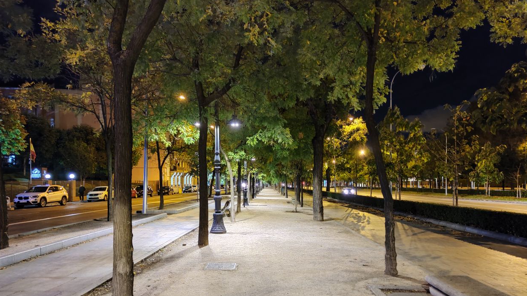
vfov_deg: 42.5
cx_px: 263
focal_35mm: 27
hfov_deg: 69.9
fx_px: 377
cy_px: 189
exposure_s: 1/11
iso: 1662
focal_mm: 6.72
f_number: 1.65
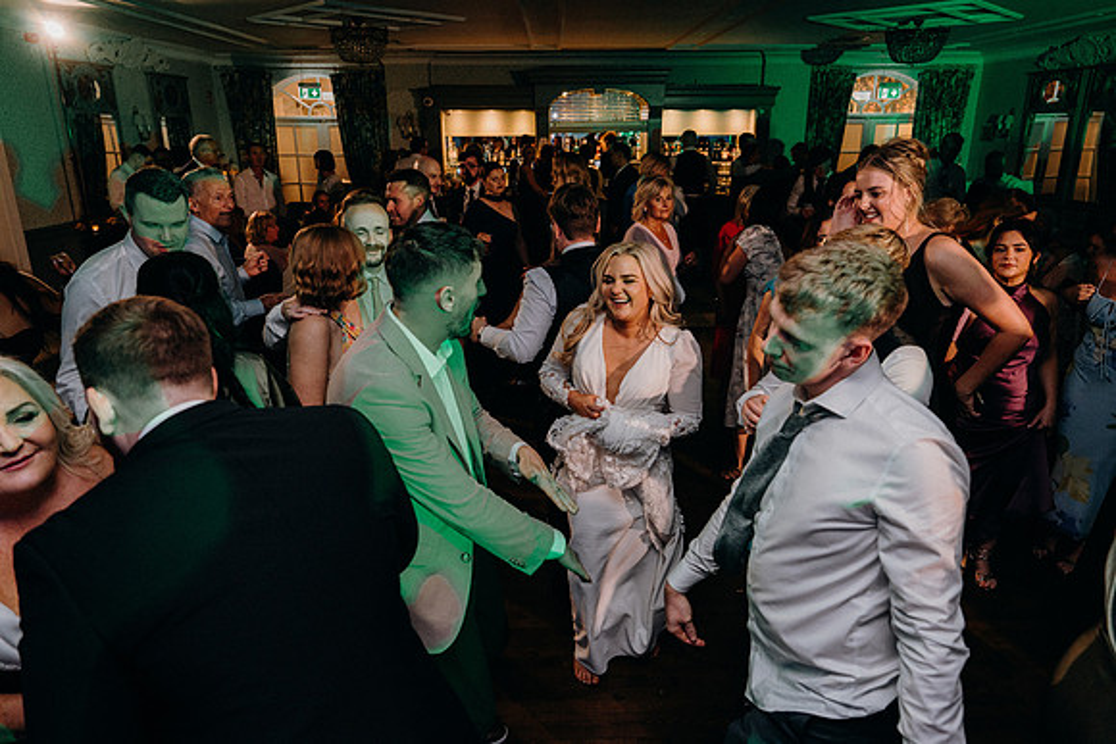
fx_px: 744
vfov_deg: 53.2
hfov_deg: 73.7
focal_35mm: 24
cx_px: 558
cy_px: 372
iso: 2500
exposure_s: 1/160
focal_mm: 24
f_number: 3.5
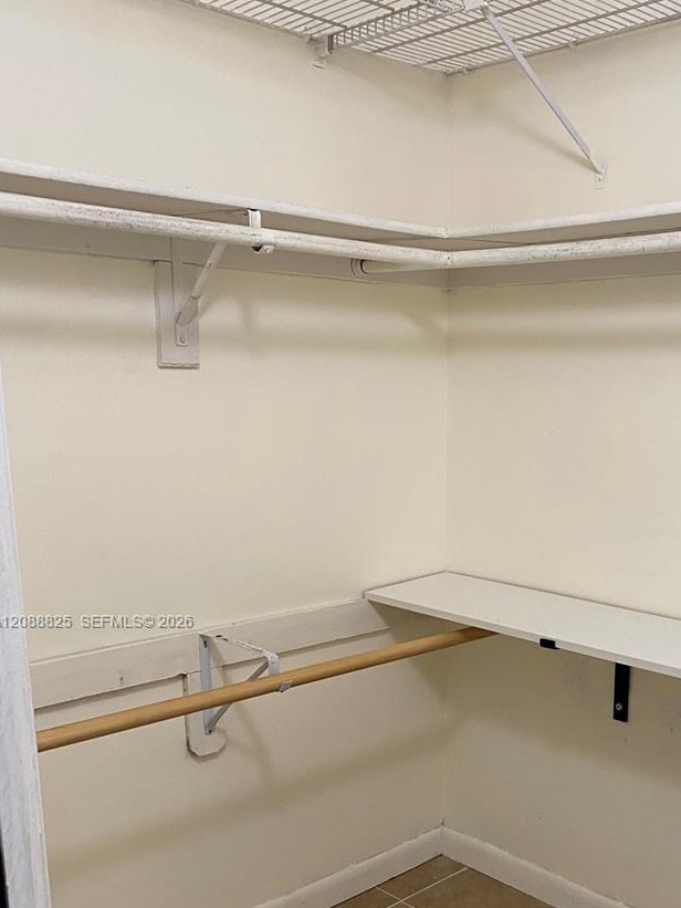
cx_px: 485
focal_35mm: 38
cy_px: 623
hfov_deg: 37.1
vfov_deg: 48.0
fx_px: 997
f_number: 1.8
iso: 125
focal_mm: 4.25
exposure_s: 1/60
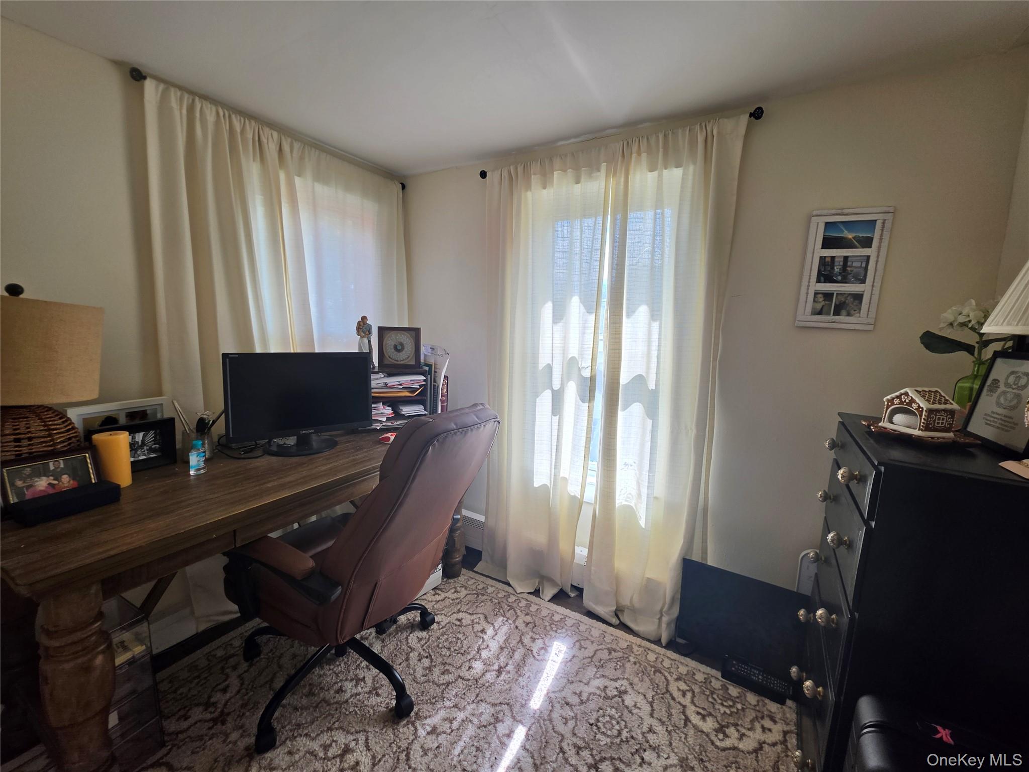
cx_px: 514
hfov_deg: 106.2
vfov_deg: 89.9
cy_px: 386
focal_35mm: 13
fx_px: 386
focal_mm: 2.2
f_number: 1.9
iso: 16
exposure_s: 1/120
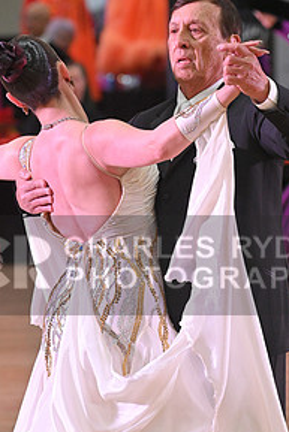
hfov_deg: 3.7
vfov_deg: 5.6
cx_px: 156
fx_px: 4462
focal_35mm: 371
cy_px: 266
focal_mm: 185
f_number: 5
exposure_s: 1/400
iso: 3200
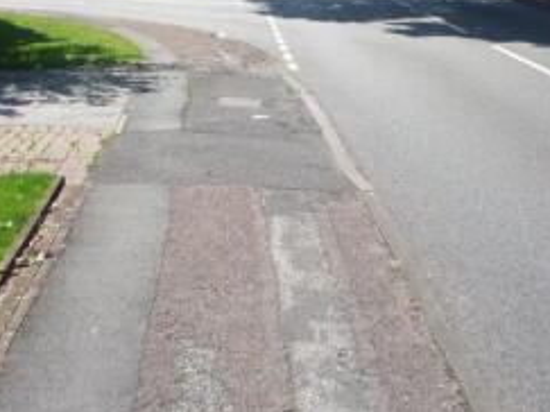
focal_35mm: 72
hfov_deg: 27.0
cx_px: 255
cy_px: -78
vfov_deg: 19.3
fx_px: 1143
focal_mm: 5.2
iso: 100
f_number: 4
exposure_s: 1/400
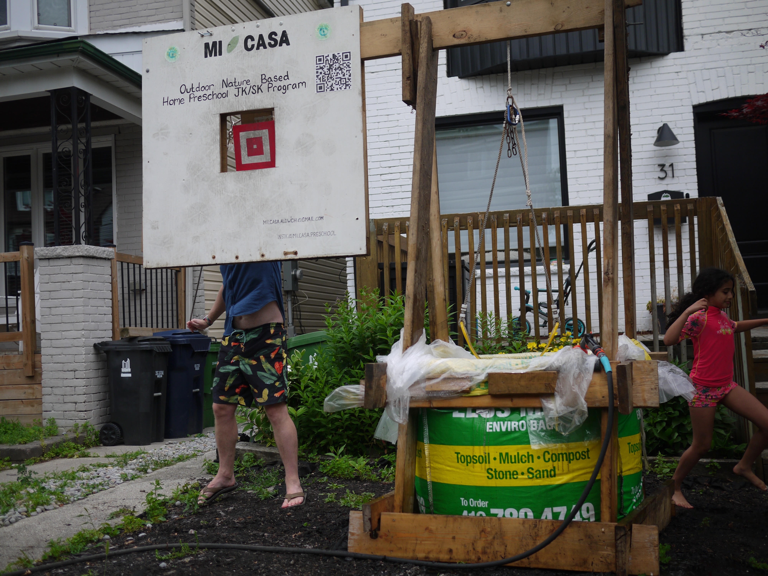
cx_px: 384
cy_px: 288
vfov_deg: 36.0
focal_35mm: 40
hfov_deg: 46.8
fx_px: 887
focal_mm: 20
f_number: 2
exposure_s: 1/1000
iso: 100
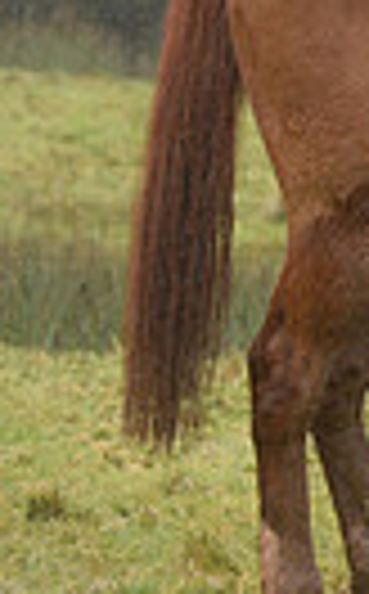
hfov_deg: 2.8
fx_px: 7402
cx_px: 1166
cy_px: -108
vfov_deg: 4.6
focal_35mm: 458
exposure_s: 1/800
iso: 1600
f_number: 3.5
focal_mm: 102
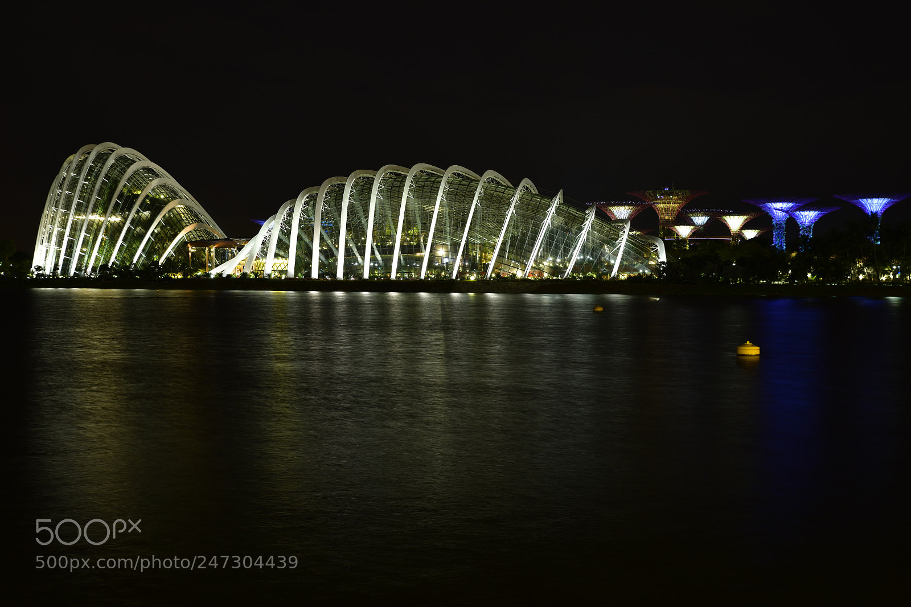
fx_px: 1265
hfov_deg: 39.6
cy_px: 304
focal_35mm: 50
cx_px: 456
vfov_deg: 27.0
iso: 320
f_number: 8
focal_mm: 50
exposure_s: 2.5
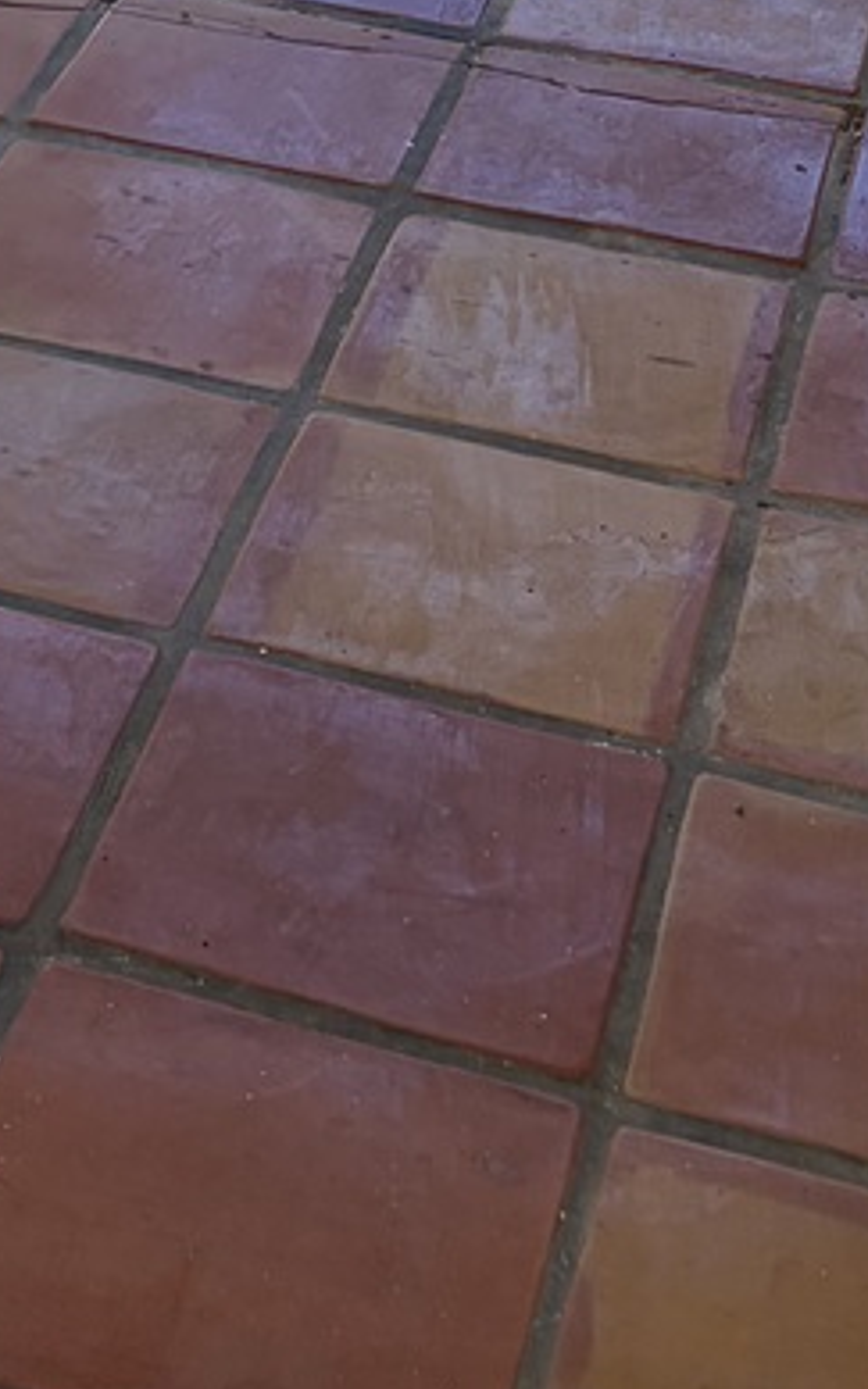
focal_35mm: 102
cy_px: -968
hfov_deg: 12.4
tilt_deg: -9.4
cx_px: -296
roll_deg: +1.5
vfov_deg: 17.3
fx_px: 3862
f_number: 1.6
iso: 64
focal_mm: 5.96
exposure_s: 1/388
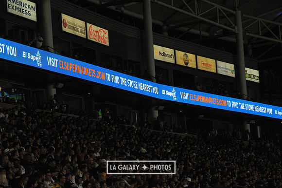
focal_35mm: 140
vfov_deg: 9.8
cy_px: 94
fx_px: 1096
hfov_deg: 14.7
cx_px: 141
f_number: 11
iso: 3200
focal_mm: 140
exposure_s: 1/500
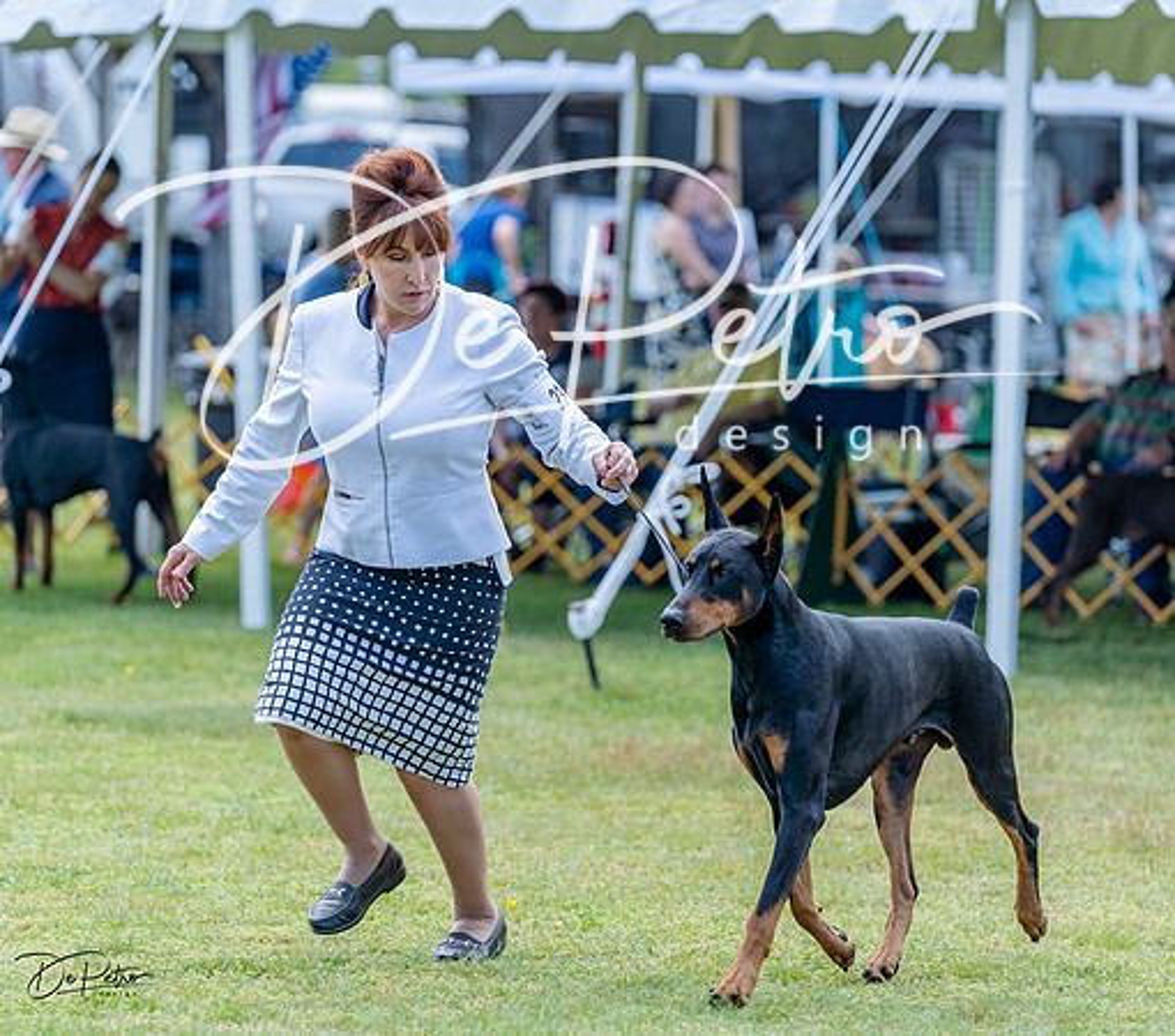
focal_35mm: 186
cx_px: 601
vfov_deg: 8.8
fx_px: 6729
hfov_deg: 10.0
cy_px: 522
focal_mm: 146
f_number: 3.2
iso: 100
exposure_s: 1/500
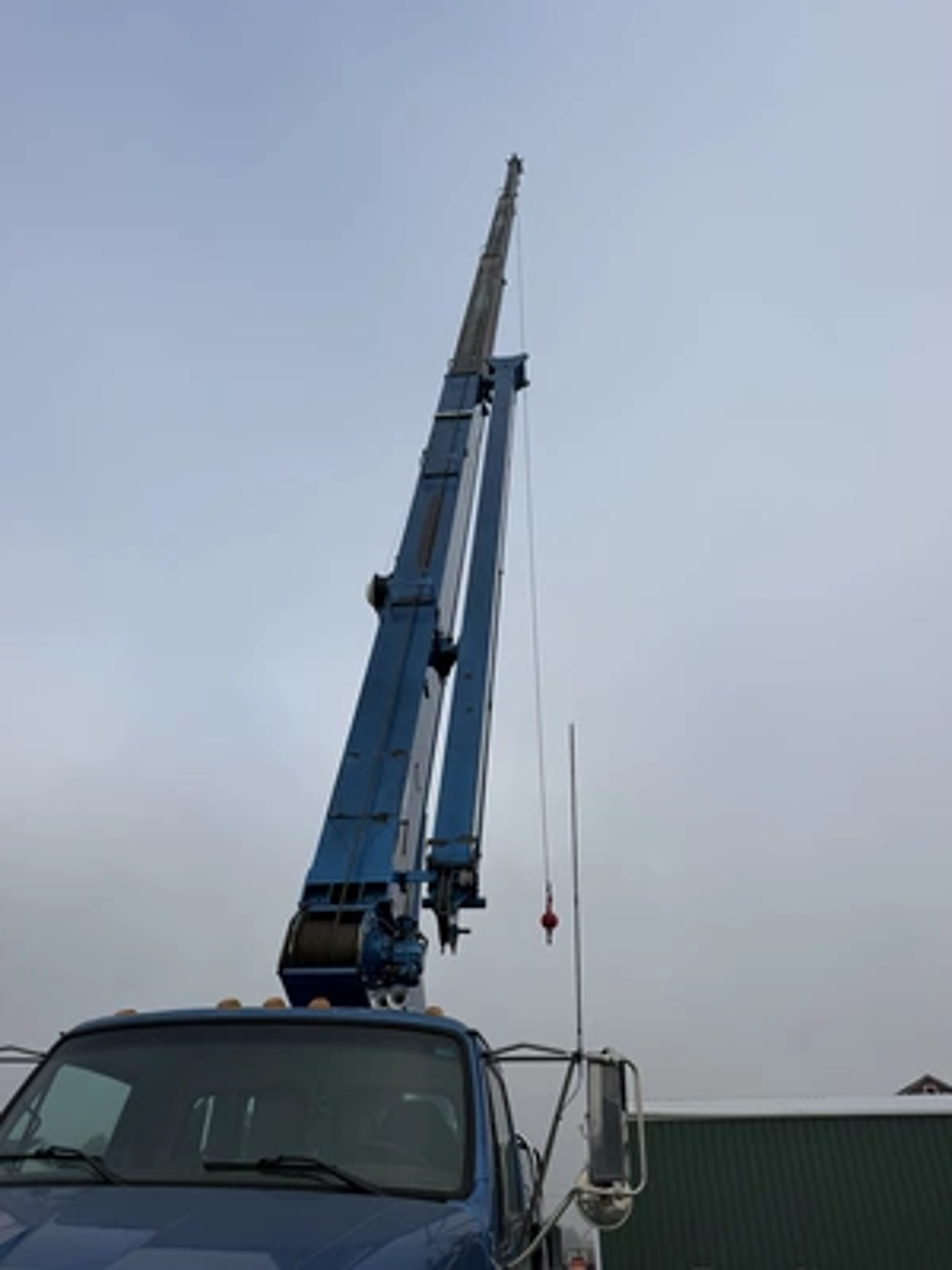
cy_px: 635
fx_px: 880
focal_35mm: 24
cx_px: 476
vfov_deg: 71.6
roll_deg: -0.3
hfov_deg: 56.8
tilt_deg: +34.5
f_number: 1.78
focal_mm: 6.76
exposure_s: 1/4975
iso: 80
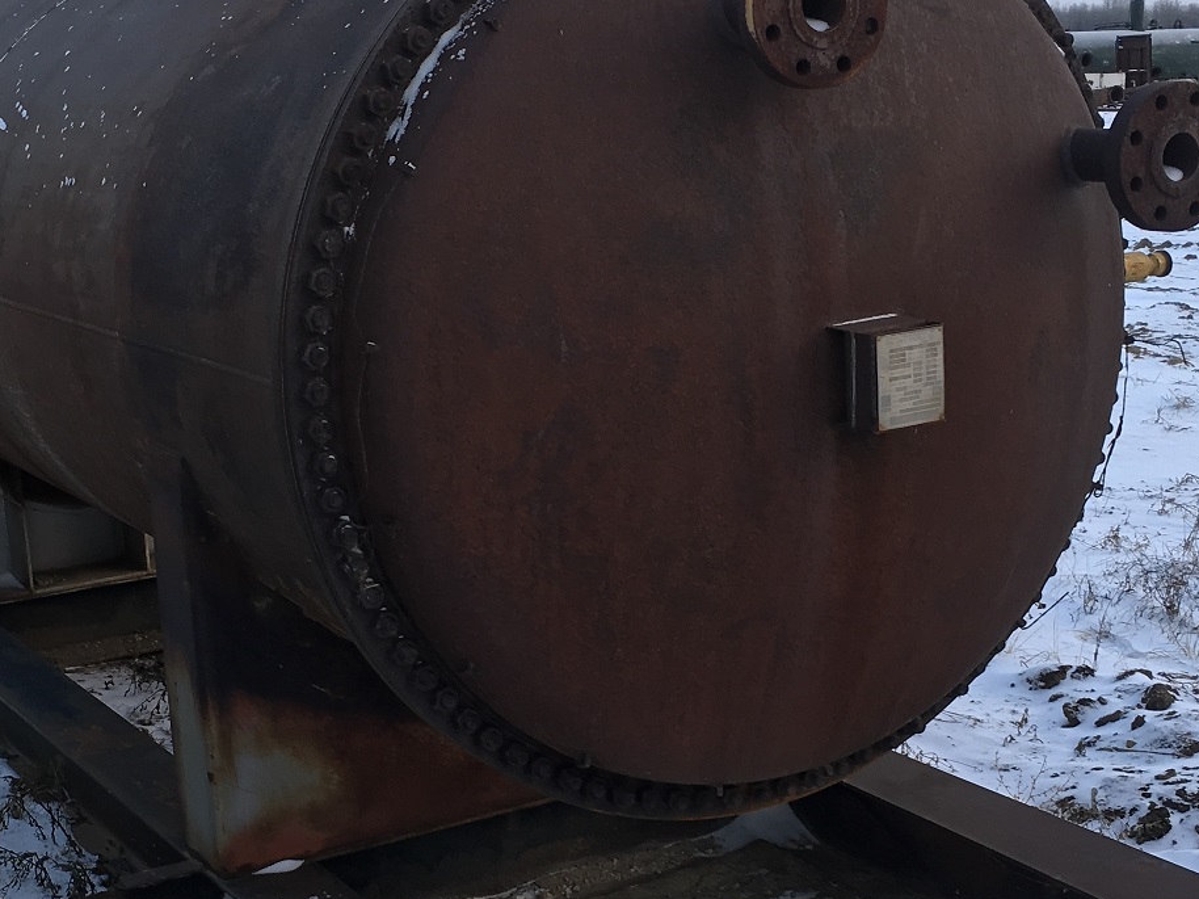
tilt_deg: -12.8
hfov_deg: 30.2
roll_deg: +0.8
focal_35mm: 64
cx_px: 493
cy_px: 520
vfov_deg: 22.9
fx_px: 2216
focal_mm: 4.15
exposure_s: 1/120
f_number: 2.2
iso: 25
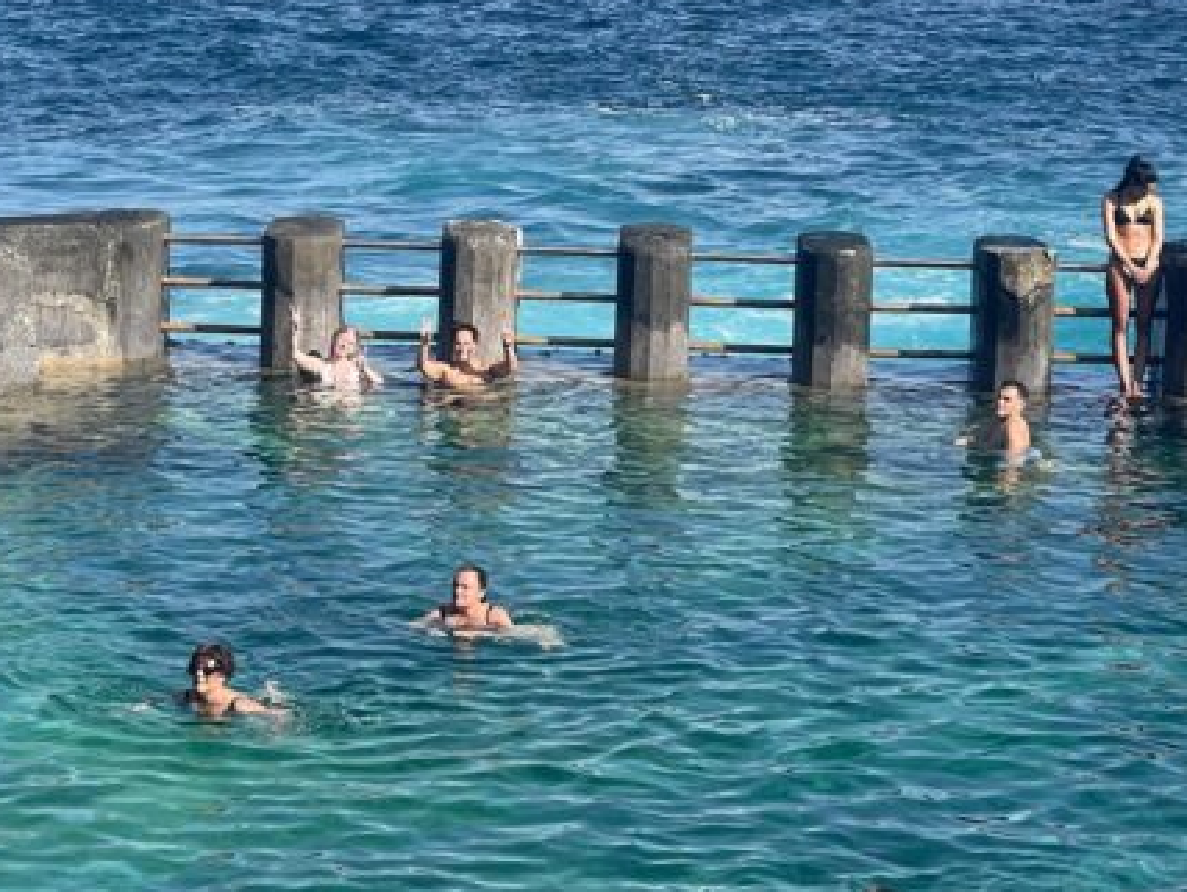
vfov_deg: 12.8
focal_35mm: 115
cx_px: 320
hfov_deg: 17.0
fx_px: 3947
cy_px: 181
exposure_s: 1/1004
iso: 20
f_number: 2.2
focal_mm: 7.5
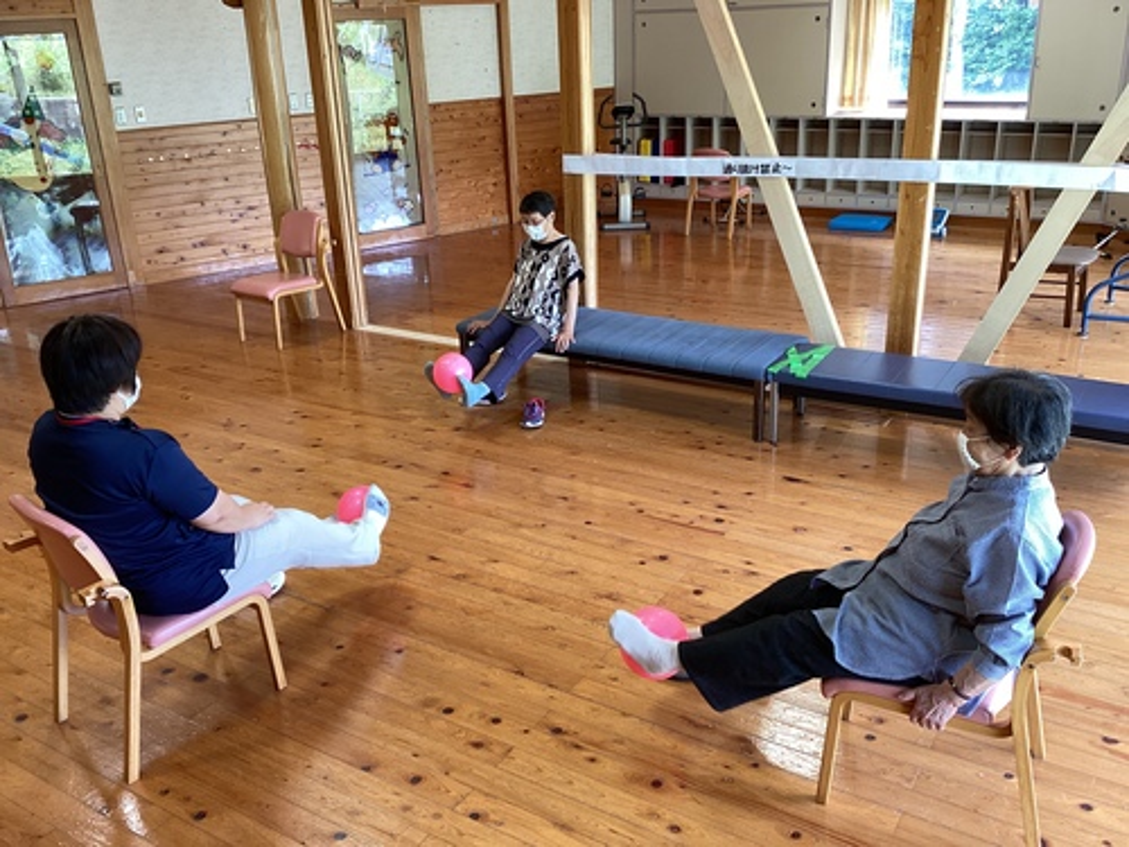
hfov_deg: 58.4
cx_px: 564
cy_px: 424
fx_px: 1011
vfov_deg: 45.4
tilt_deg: -22.8
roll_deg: +2.0
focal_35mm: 31
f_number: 2.4
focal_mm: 3.3
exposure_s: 1/50
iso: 80
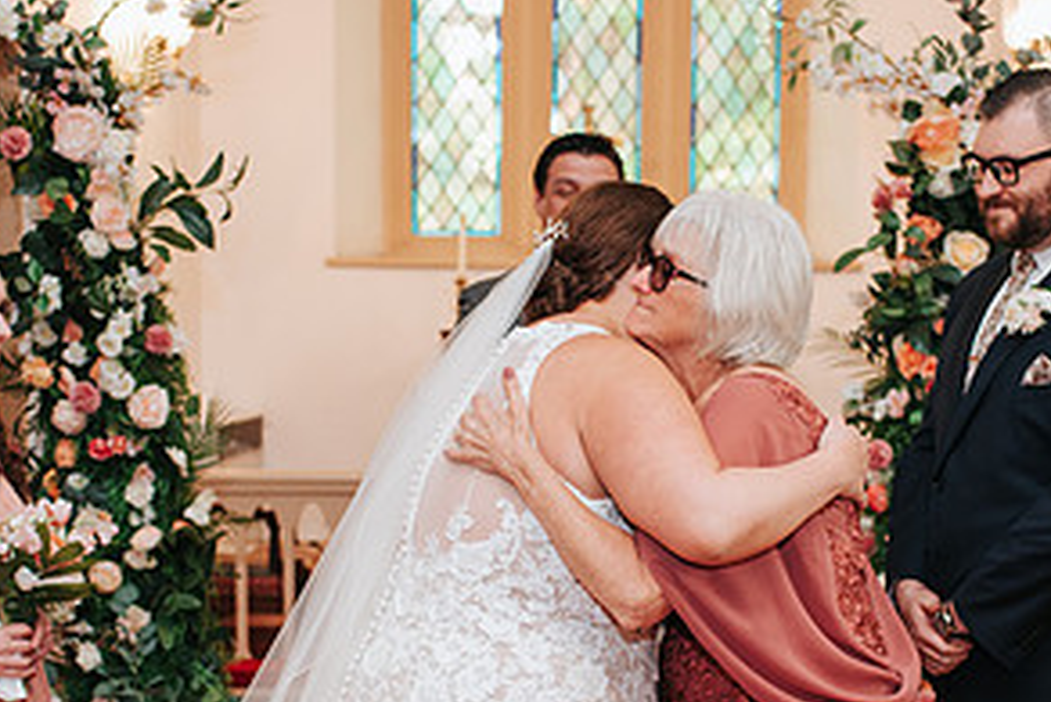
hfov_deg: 27.7
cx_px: 602
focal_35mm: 73
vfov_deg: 18.5
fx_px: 2132
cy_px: 548
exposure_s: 1/200
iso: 1000
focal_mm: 35
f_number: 2.8
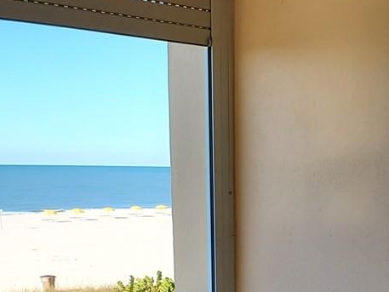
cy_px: 421
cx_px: 294
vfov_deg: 15.2
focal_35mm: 91
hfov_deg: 21.3
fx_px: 1023
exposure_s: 1/820
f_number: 2.4
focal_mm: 4.3
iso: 50
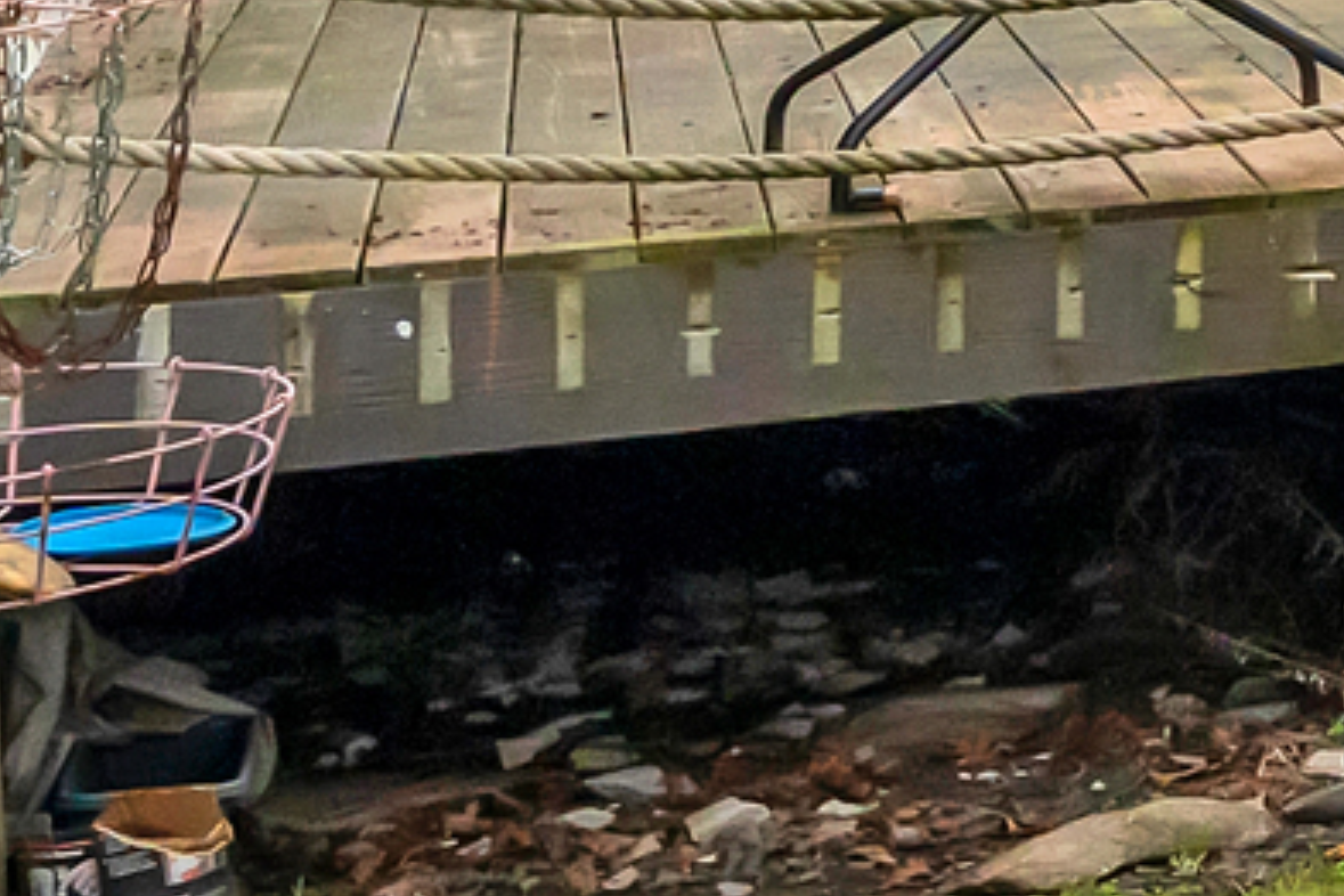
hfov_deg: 10.5
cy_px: -561
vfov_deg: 10.5
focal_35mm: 125
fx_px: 4666
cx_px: 4217
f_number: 7.1
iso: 1600
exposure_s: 1/400
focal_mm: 16
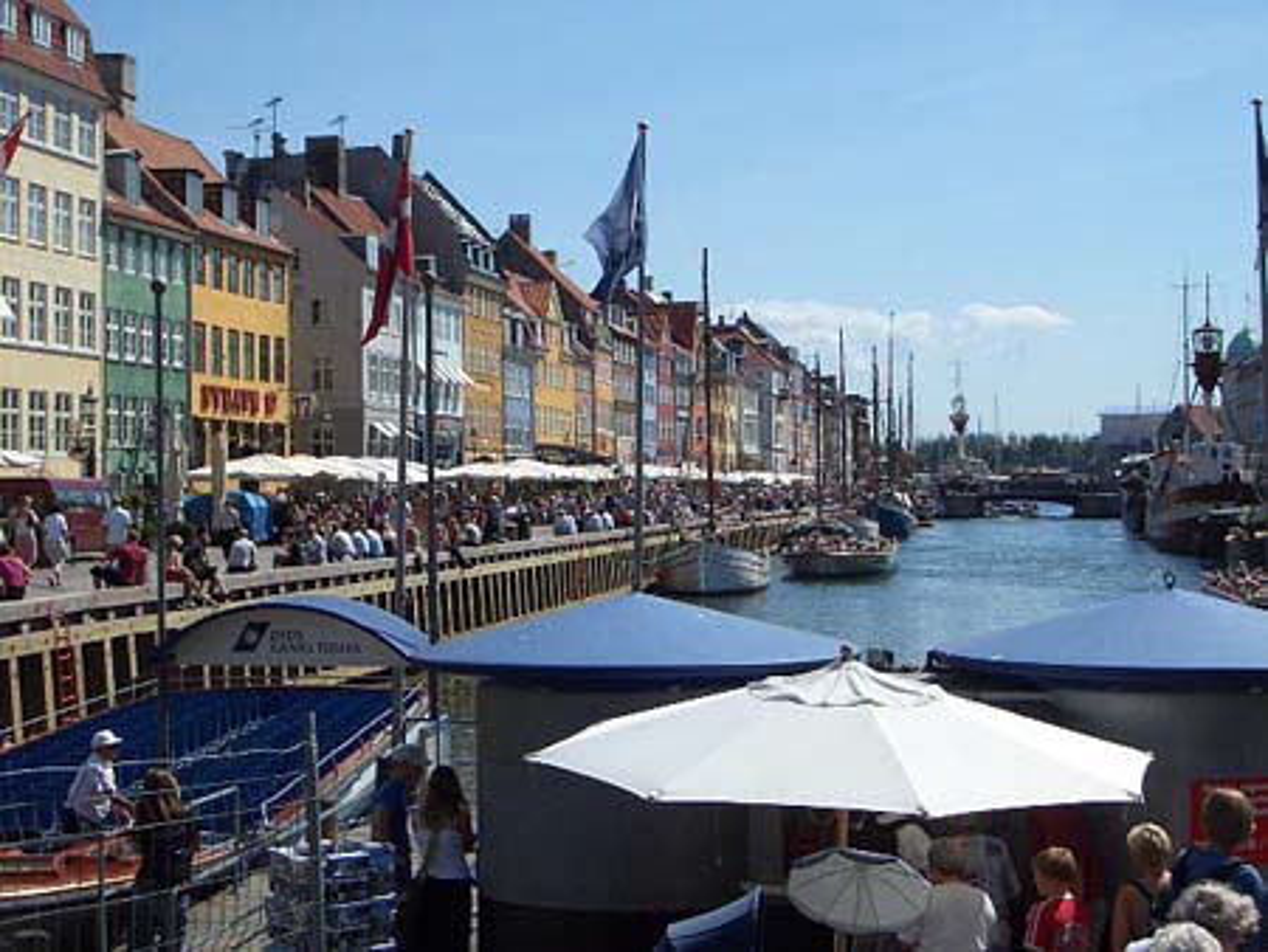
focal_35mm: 62
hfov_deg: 31.2
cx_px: 634
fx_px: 2272
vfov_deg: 23.7
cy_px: 476
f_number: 5.6
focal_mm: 10.2
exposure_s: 1/500
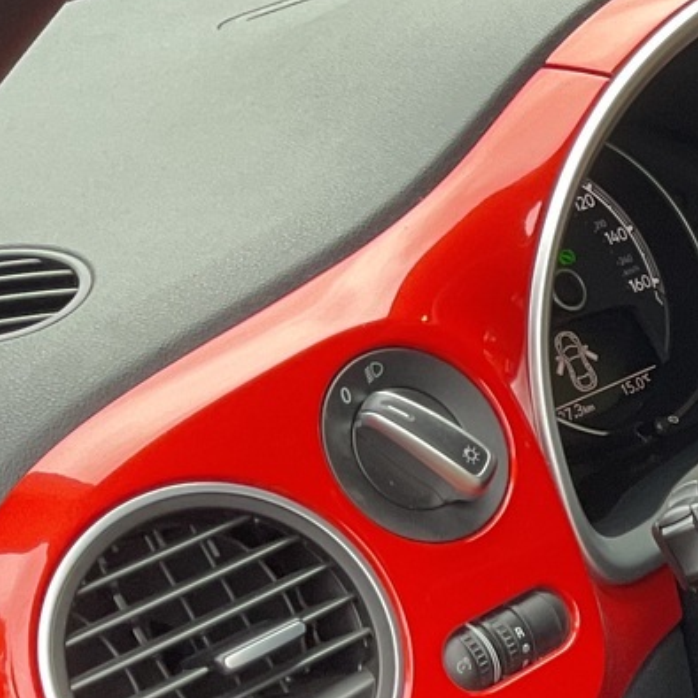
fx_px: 2373
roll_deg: +0.3
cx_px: 1410
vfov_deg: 16.4
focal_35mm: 104
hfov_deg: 14.0
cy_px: 675
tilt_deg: -28.1
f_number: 1.8
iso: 64
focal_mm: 3
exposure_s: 1/120
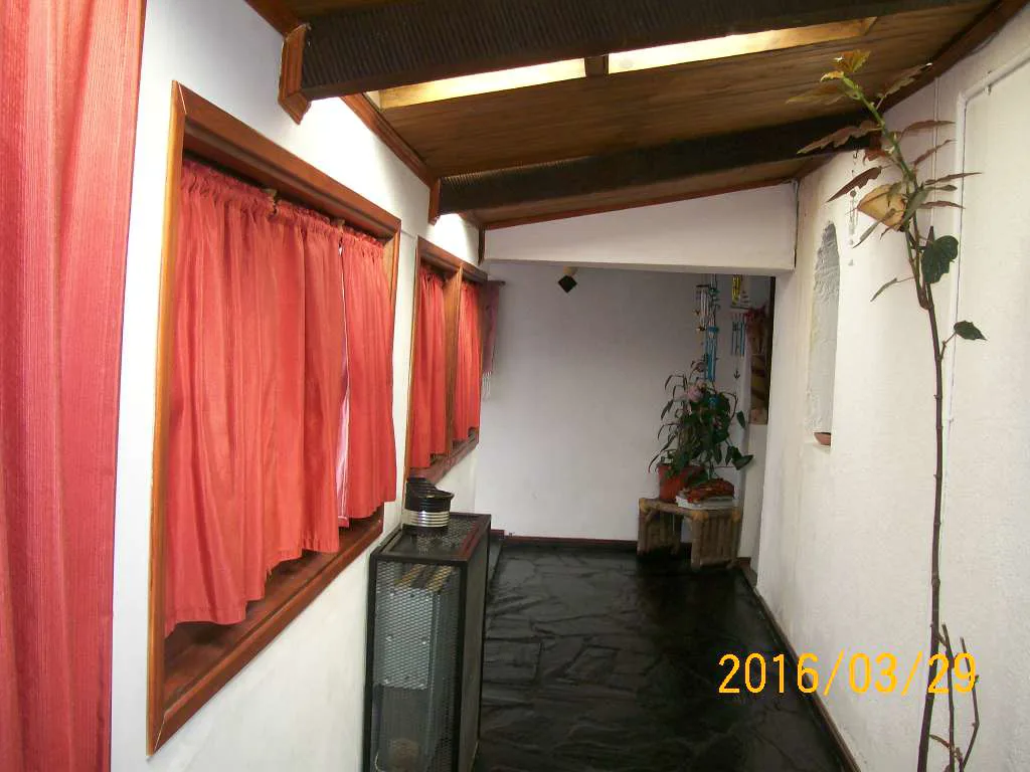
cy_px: 386
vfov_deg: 39.7
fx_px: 1071
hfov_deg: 51.4
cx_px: 515
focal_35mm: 36
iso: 140
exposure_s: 1/64
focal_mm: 6
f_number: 2.7
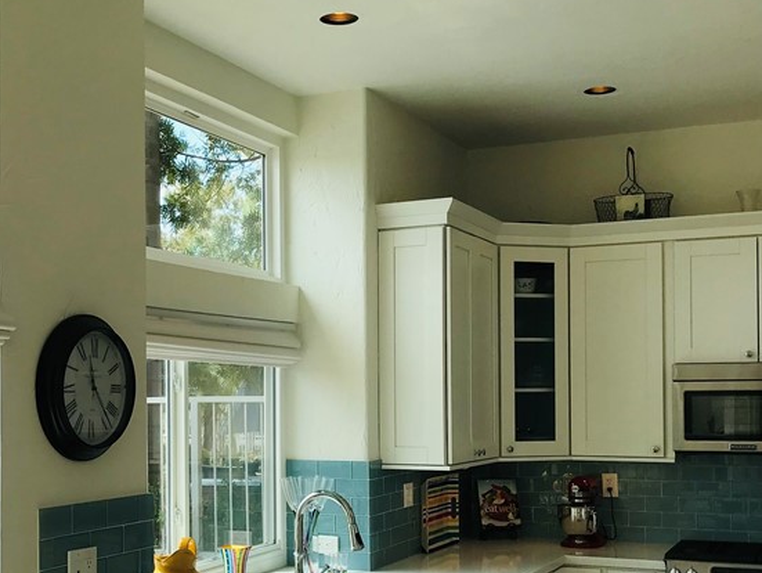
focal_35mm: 52
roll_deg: +0.9
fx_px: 1145
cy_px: 379
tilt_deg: +1.1
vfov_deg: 27.9
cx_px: 264
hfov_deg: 36.5
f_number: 1.8
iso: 20
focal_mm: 3.99
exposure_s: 1/731
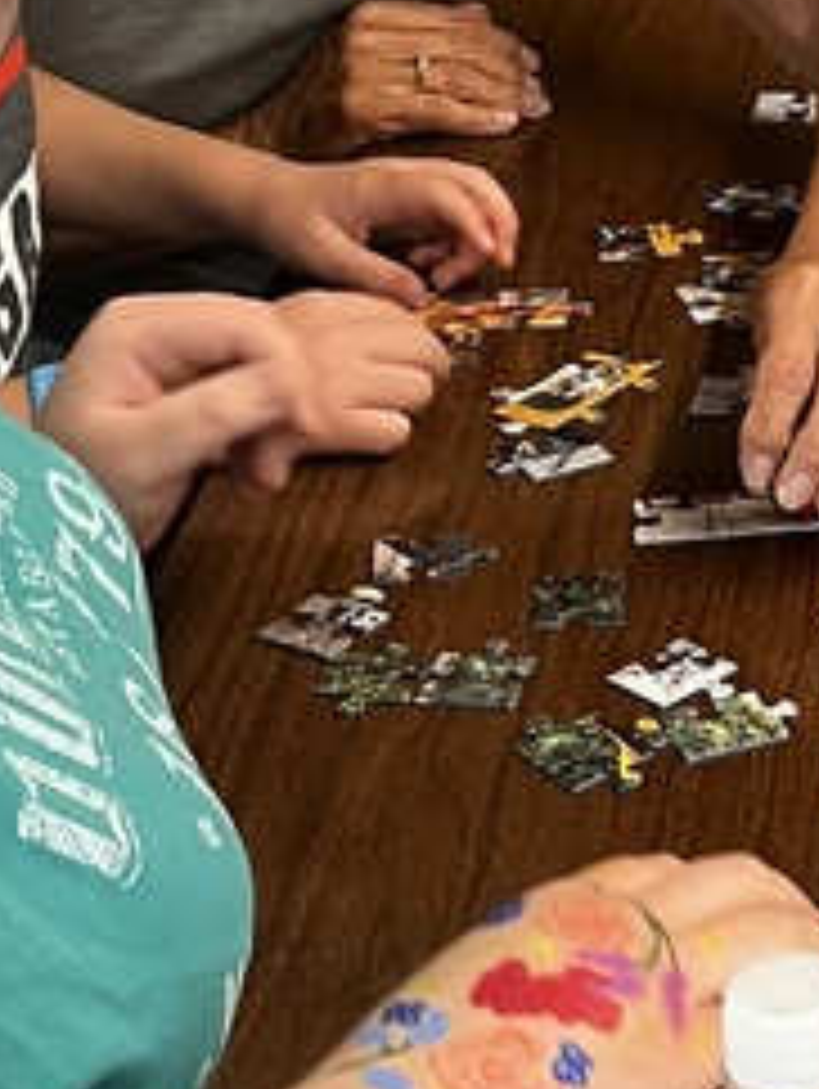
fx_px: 3464
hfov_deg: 12.8
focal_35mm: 110
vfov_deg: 17.9
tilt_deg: -31.3
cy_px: 612
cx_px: 1242
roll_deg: +1.2
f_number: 1.6
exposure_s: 1/77
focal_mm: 5.1
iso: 125
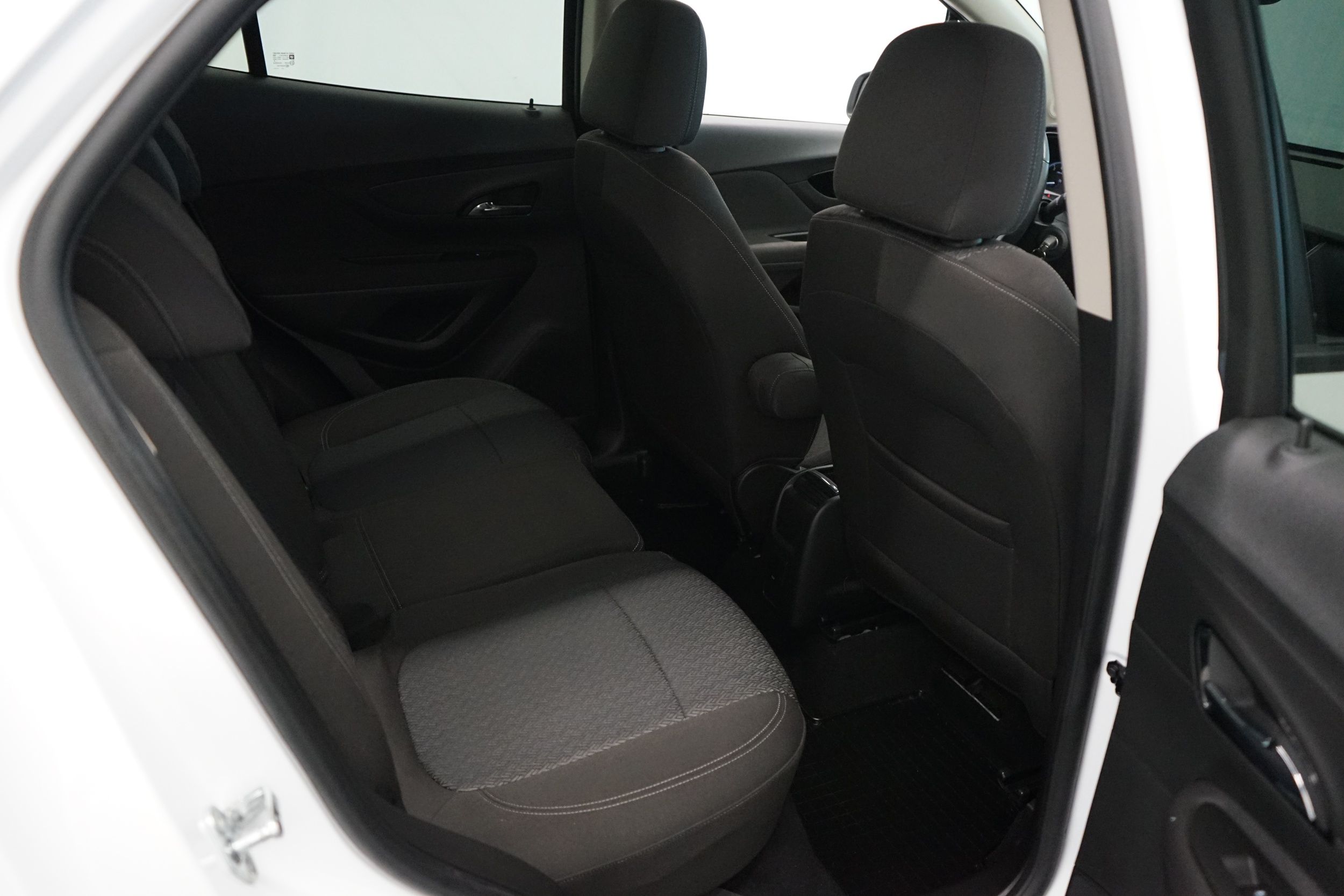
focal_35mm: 28
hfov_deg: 65.5
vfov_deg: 46.4
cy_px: 448
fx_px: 1045
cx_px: 672
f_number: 3.5
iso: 5000
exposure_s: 1/160
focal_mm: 28
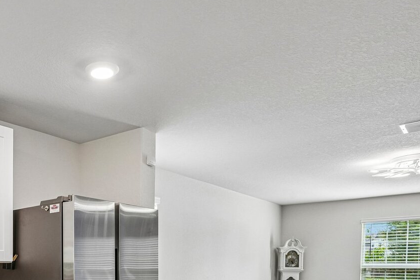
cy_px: 259
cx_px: 84
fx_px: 362
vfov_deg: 38.9
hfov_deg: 56.0
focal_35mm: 31
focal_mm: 16
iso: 800
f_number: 10
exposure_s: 1/15
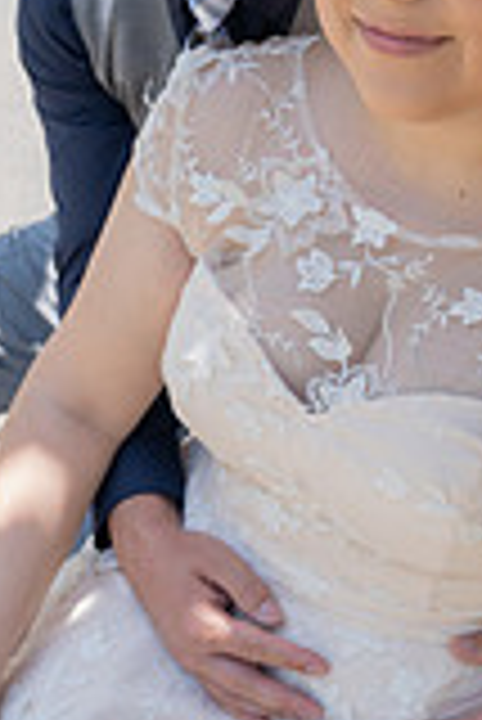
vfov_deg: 27.7
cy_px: 400
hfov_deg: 18.5
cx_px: 396
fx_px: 1463
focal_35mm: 73
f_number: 4.5
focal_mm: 26
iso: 250
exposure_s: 1/320
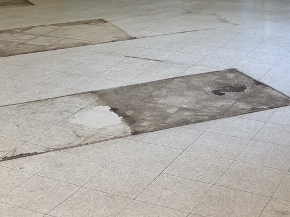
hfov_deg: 26.3
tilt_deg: -4.3
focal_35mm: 74
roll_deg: +0.9
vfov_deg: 18.3
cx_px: 156
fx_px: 620
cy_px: -78
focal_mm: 5.96
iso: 125
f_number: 1.6
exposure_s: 1/60
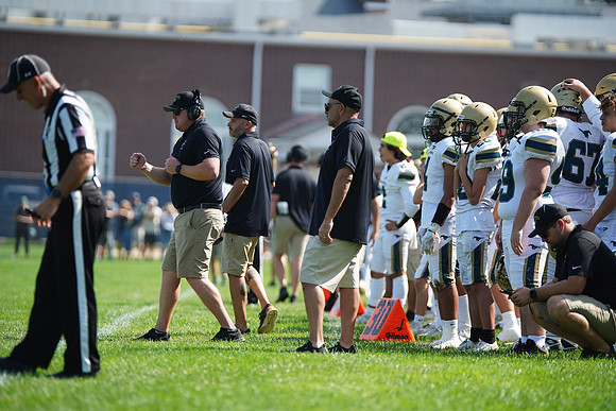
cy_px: 206
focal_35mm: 234
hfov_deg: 8.8
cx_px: 308
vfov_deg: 5.9
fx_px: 4005
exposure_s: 1/2500
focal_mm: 234
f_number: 2.8
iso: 400
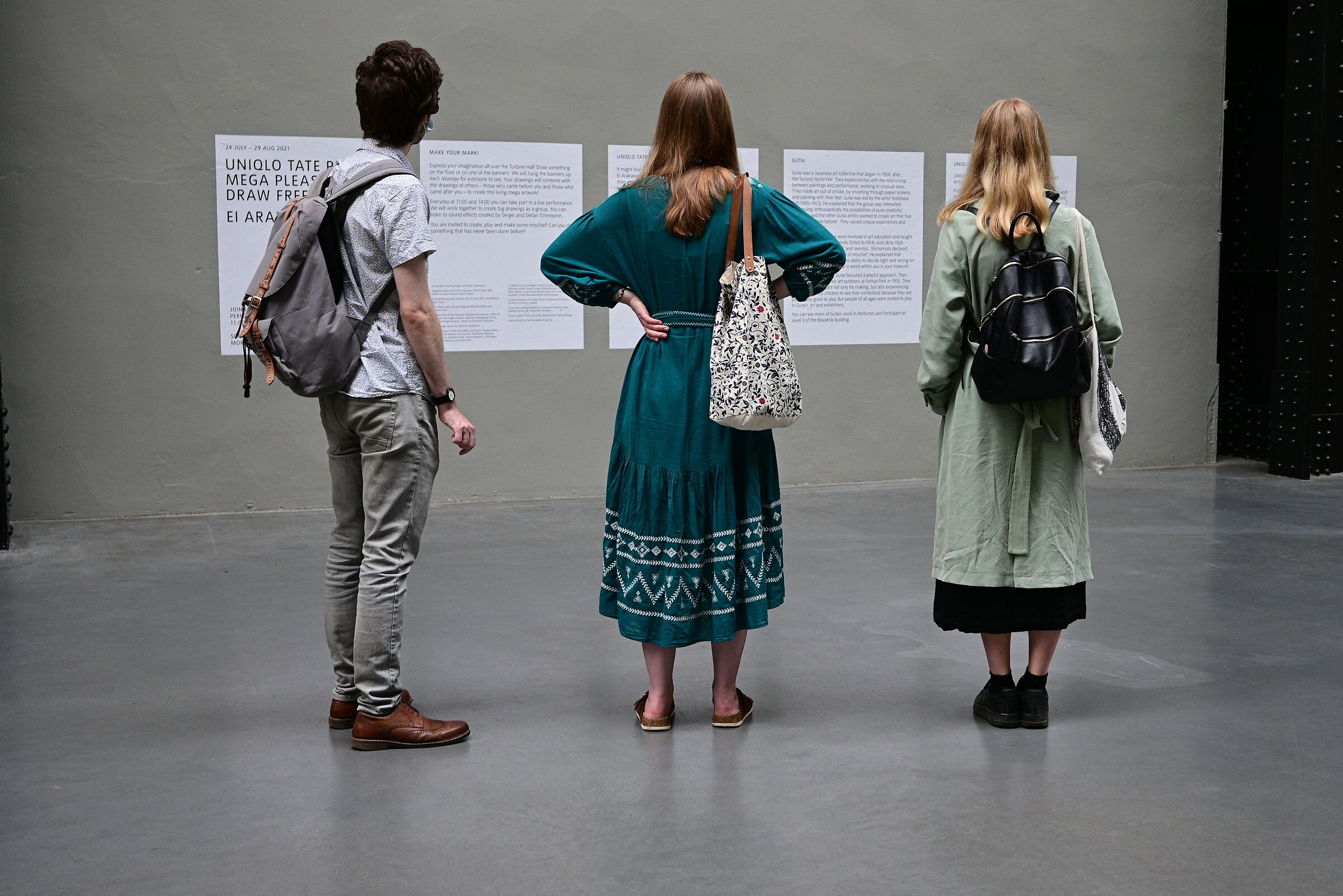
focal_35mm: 45
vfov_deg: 29.9
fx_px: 1679
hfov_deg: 43.6
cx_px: 672
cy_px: 448
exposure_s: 1/100
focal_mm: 30
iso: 640
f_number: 5
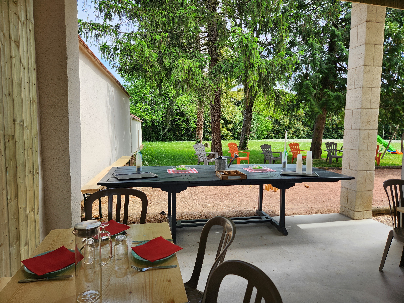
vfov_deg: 58.9
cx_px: 202
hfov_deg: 73.9
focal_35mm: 23
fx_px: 268
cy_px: 152
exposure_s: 1/437
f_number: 1.8
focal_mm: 5.4
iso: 20
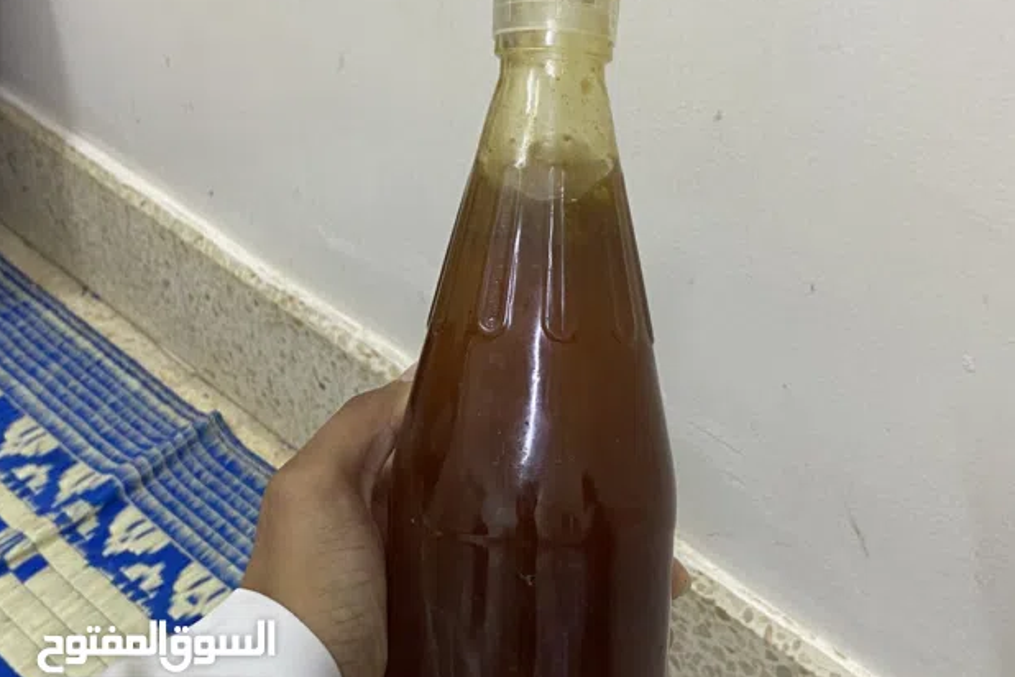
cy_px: 383
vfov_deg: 46.3
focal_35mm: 28
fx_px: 789
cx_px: 522
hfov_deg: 65.5
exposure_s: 1/50
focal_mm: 4.25
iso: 125
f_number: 1.8
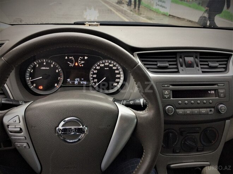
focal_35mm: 29
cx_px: 116
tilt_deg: -30.8
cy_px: 87
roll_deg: -2.4
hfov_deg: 61.7
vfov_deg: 48.2
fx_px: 195
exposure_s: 1/33
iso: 80
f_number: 2.2
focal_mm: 4.15
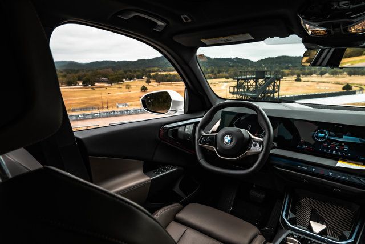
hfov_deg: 73.7
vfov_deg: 53.2
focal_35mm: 24
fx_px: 243
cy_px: 122
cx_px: 182
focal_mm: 24
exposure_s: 1/200
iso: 640
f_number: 8
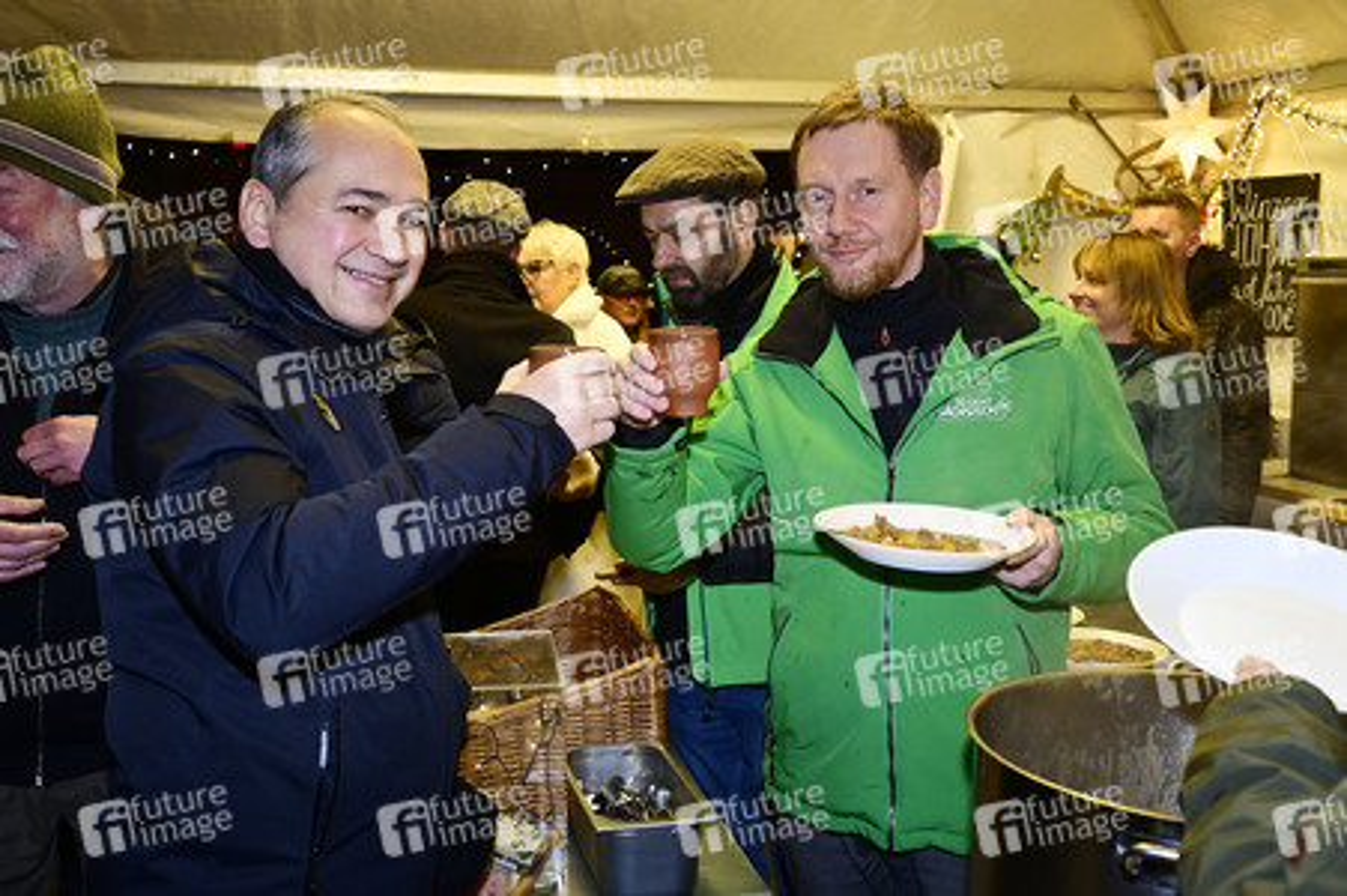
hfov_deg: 62.8
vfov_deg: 44.2
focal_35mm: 30
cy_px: 448
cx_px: 674
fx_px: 1103
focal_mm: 29.5
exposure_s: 1/200
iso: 1600
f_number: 5
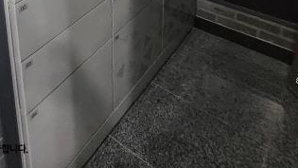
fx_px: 284
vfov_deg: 23.9
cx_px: 90
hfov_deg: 53.7
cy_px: -100
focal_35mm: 36
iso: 1000
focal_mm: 2.2
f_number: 2.2
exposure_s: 1/24
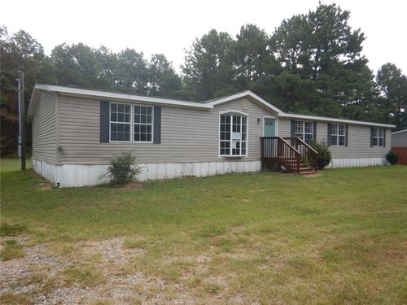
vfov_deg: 56.8
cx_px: 204
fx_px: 282
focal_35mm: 24
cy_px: 152
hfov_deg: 71.6
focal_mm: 4.3
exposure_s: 1/640
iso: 125
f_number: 2.8
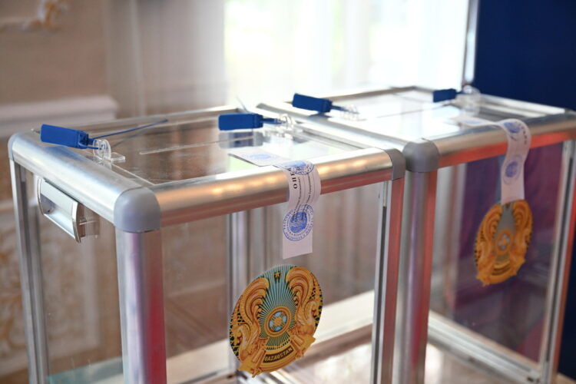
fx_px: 752
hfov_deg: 41.9
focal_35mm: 47
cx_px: 288
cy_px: 192
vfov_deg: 28.6
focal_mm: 47
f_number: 4
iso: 3200
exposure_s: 1/250
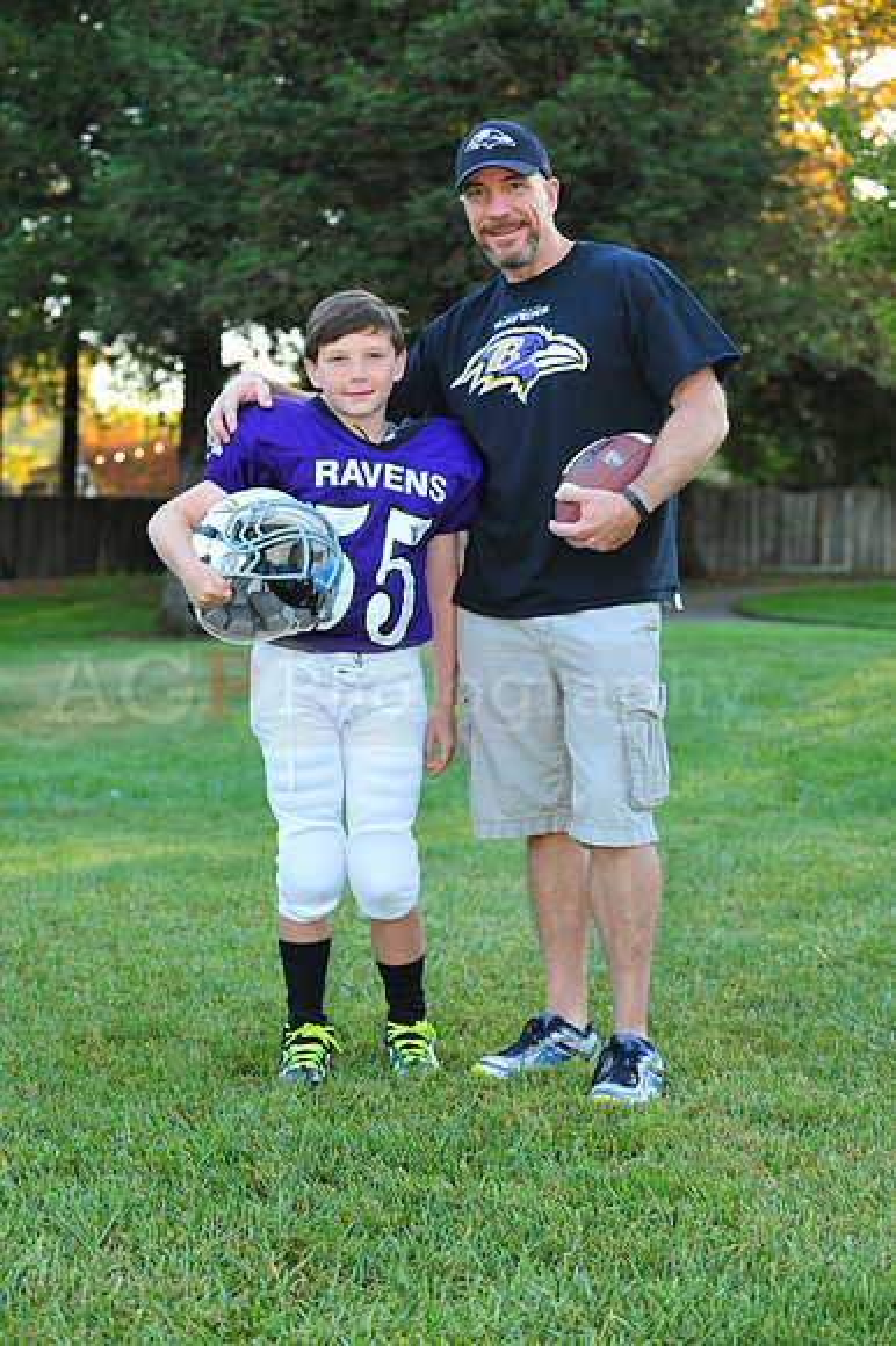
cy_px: 673
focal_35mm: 70
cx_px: 448
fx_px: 2616
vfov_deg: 28.9
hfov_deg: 19.4
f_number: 4.5
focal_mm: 70
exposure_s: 1/60
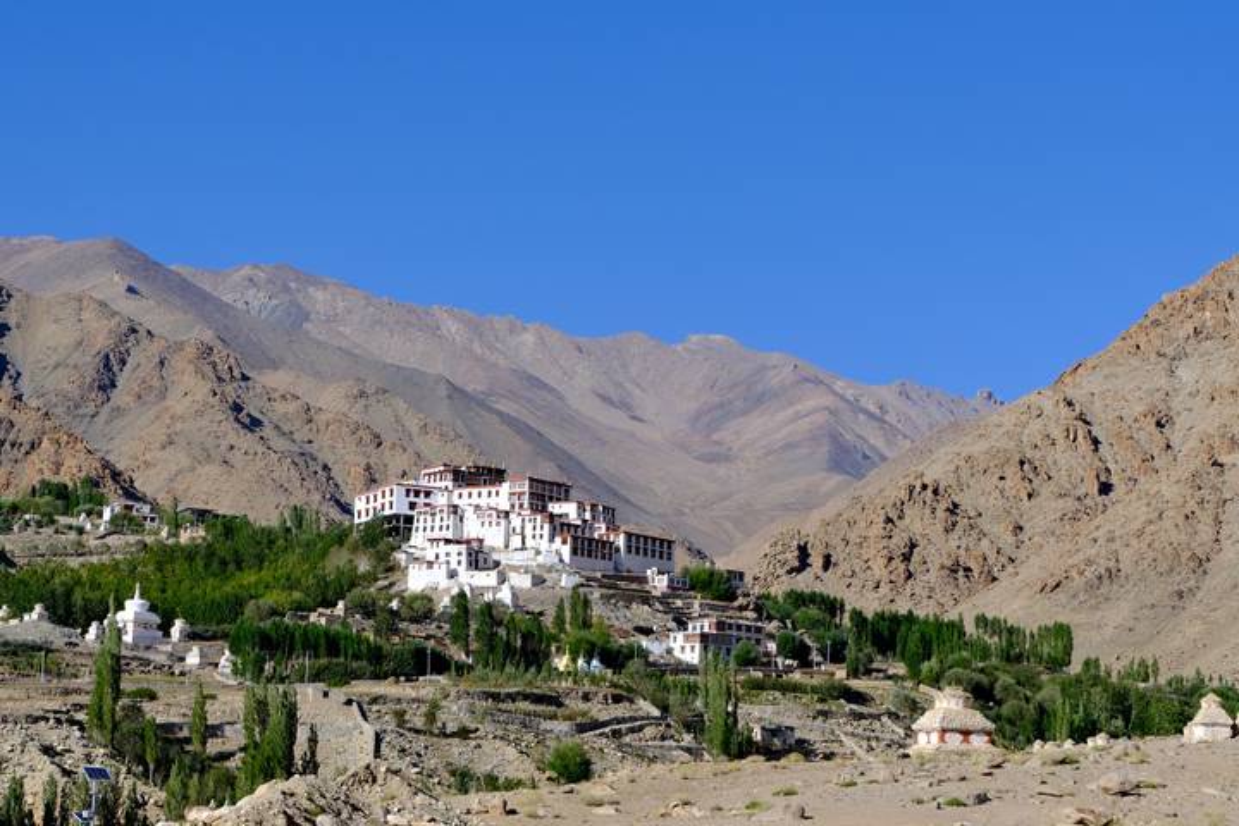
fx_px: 2581
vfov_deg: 18.2
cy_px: 413
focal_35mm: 75
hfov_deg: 27.0
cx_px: 620
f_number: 5.6
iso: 160
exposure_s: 1/1000
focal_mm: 50
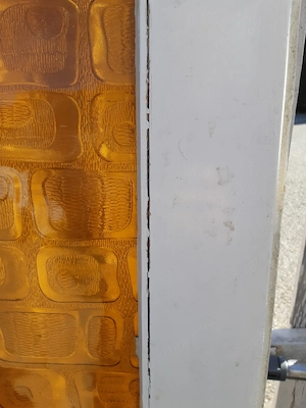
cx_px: 153
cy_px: 204
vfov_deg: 67.3
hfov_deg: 53.1
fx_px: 306
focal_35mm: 26
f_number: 1.7
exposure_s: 1/910
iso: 40
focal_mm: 3.93
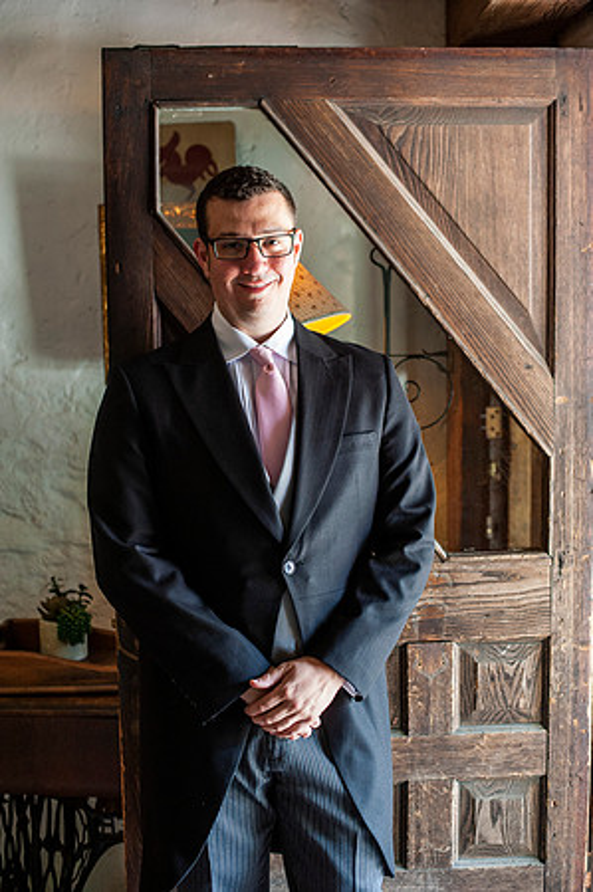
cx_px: 296
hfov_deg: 26.9
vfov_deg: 39.6
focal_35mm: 50
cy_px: 446
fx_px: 1238
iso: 1250
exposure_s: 1/160
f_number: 2.8
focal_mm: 50
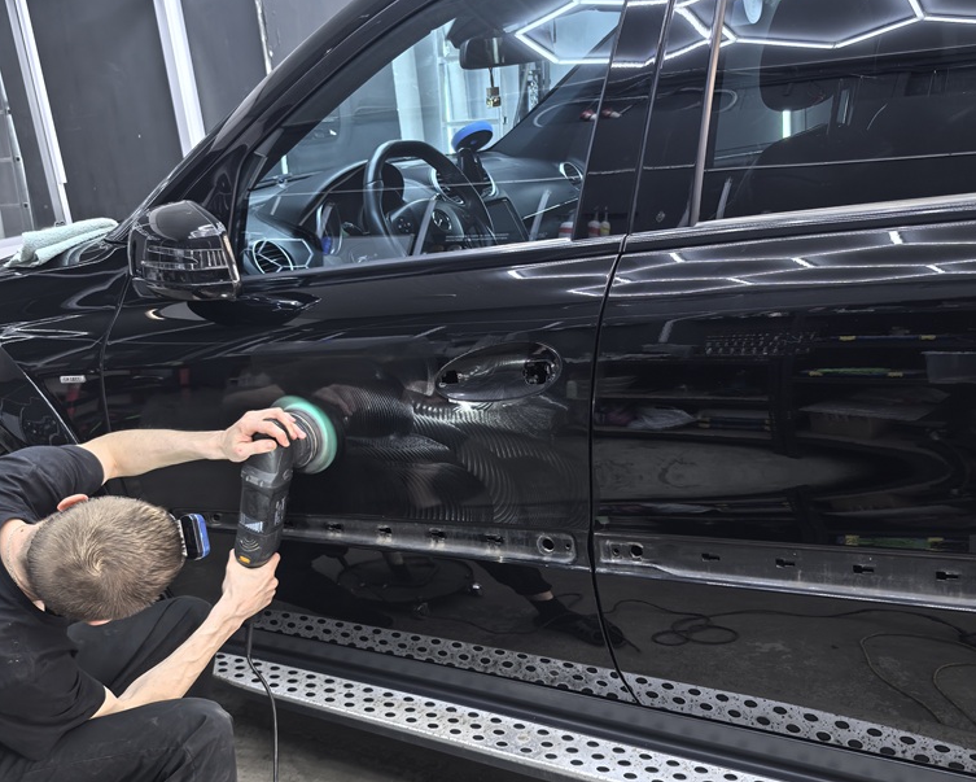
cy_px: 443
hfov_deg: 50.3
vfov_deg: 41.1
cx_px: 499
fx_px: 1040
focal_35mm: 36
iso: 100
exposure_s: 1/100
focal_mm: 6.98
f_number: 1.4
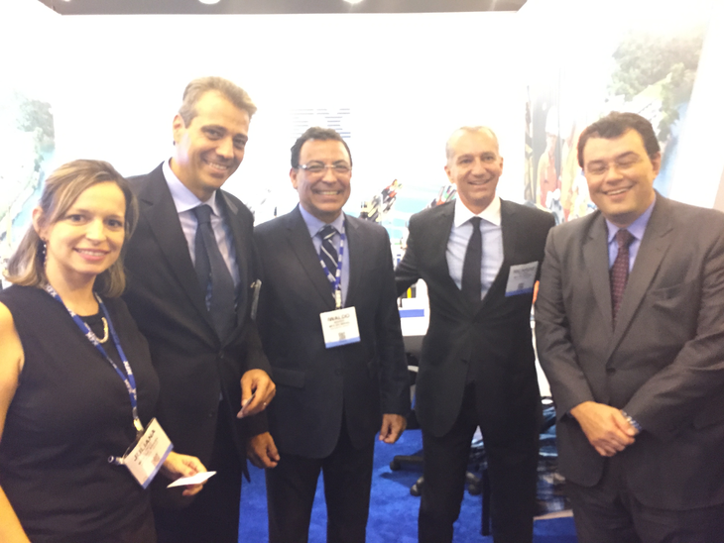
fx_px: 607
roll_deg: +0.9
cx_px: 362
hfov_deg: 61.6
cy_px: 272
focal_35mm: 29
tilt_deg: -5.3
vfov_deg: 48.3
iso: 320
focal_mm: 4.15
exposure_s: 1/15
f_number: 2.2
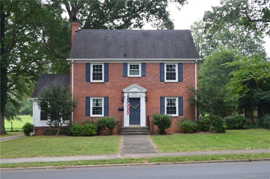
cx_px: 135
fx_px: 382
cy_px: 90
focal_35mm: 51
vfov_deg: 26.4
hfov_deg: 38.9
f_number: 8
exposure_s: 1/80
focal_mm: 34
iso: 400
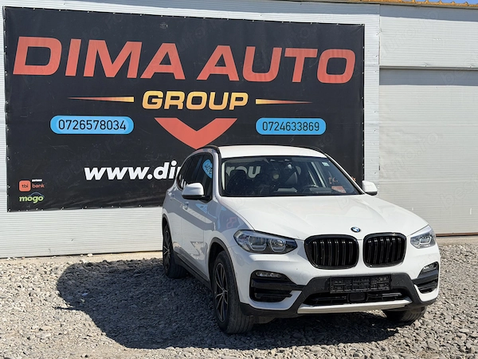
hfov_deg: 39.7
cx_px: 239
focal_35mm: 48
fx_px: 663
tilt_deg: -0.4
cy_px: 180
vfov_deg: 30.3
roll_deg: +1.4
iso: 80
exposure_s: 1/5587
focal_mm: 6.76
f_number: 1.78
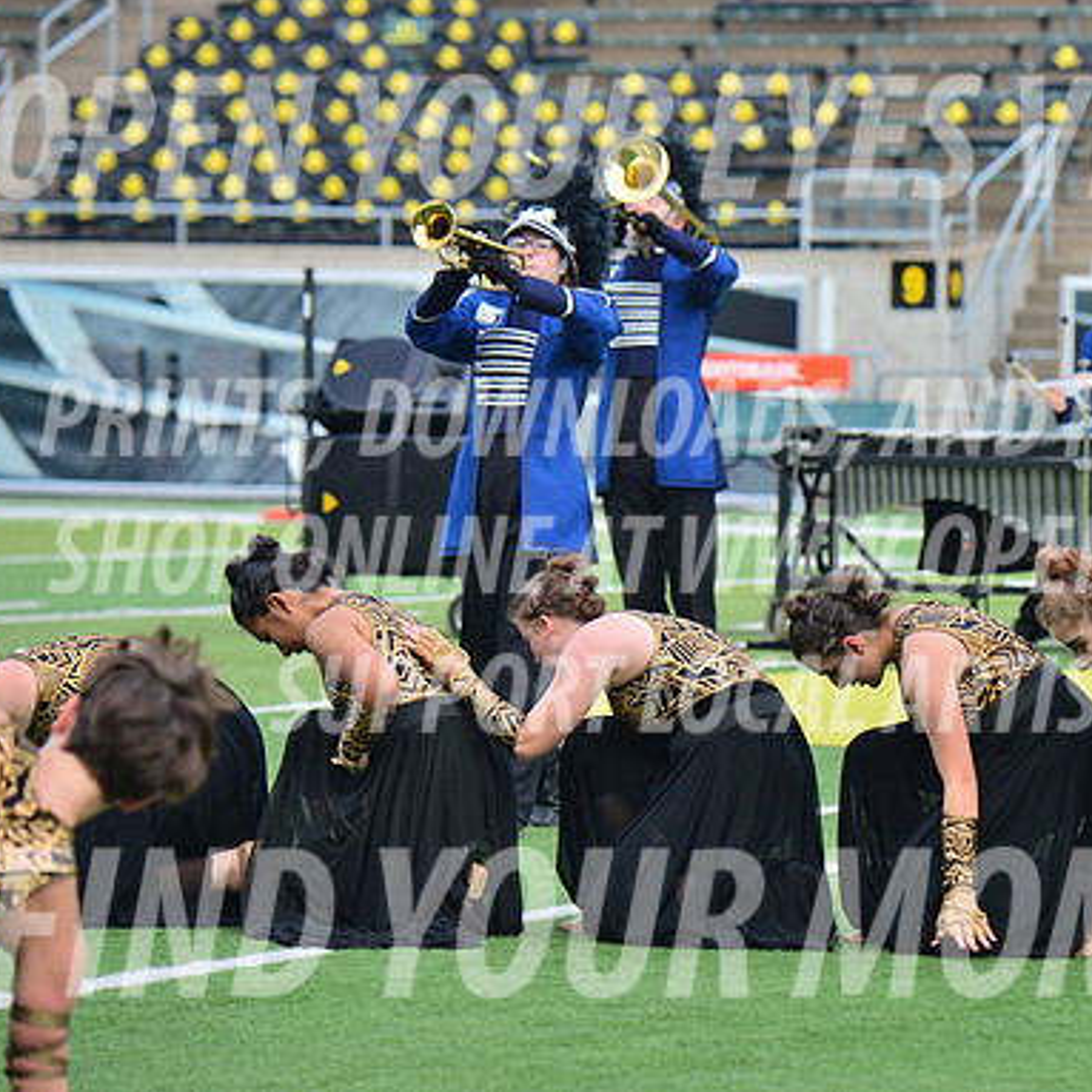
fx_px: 8958
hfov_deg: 7.0
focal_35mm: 251
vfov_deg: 7.0
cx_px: 741
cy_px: 545
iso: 200
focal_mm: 195
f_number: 5.6
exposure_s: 1/640
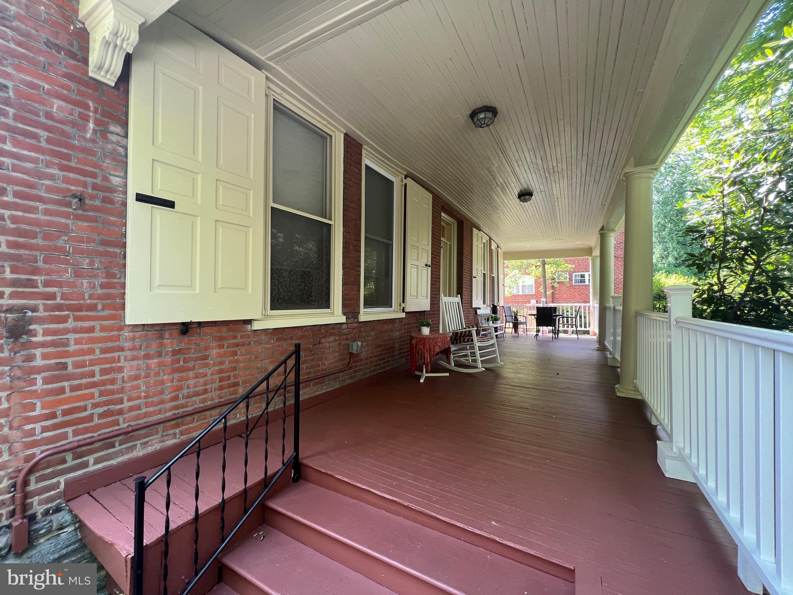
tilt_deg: +0.1
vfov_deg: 89.9
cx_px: 396
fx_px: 298
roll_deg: +1.0
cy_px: 298
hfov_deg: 106.2
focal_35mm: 13
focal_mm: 1.57
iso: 100
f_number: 1.8
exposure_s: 1/99
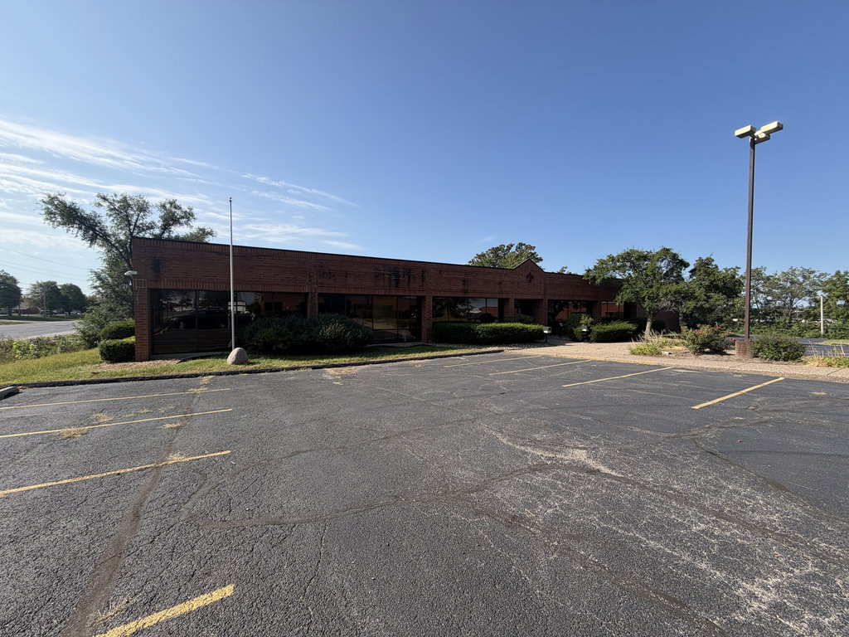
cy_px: 318
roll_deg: +0.5
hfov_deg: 102.1
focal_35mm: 14
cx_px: 424
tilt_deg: -1.3
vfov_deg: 85.7
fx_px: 343
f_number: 2.2
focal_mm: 2.22
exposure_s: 1/770
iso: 25
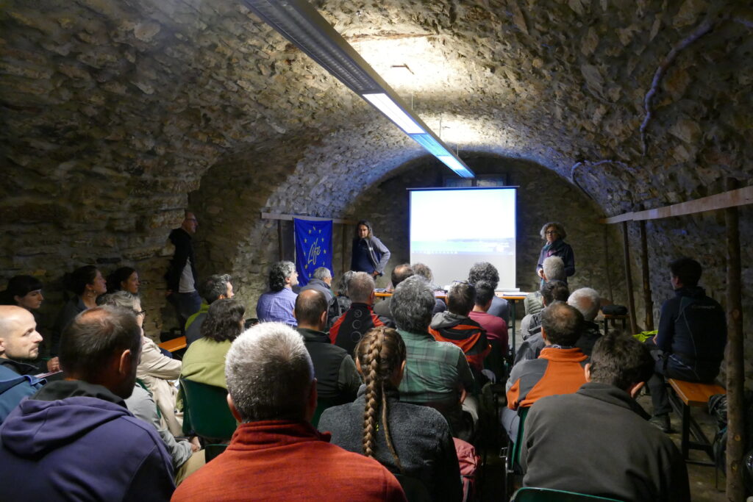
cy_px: 251
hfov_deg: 71.5
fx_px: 523
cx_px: 376
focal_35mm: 25
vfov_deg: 51.3
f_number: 3.5
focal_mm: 9.12
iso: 1250
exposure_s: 1/60
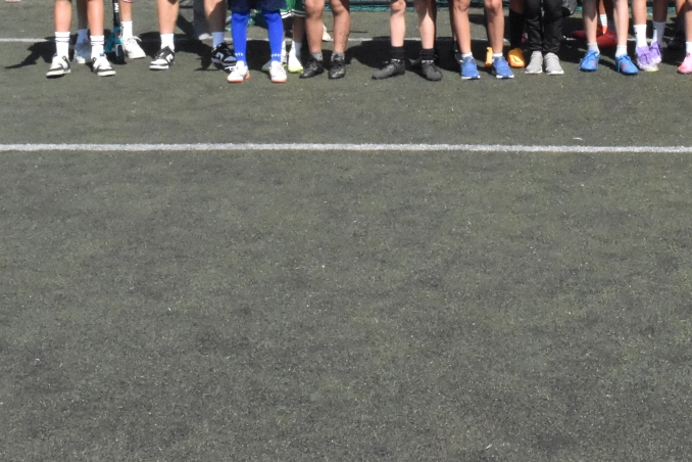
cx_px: 621
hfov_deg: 23.3
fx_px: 1634
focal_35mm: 85
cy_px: -45
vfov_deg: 15.6
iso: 5000
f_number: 22
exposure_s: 1/2000
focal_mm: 24
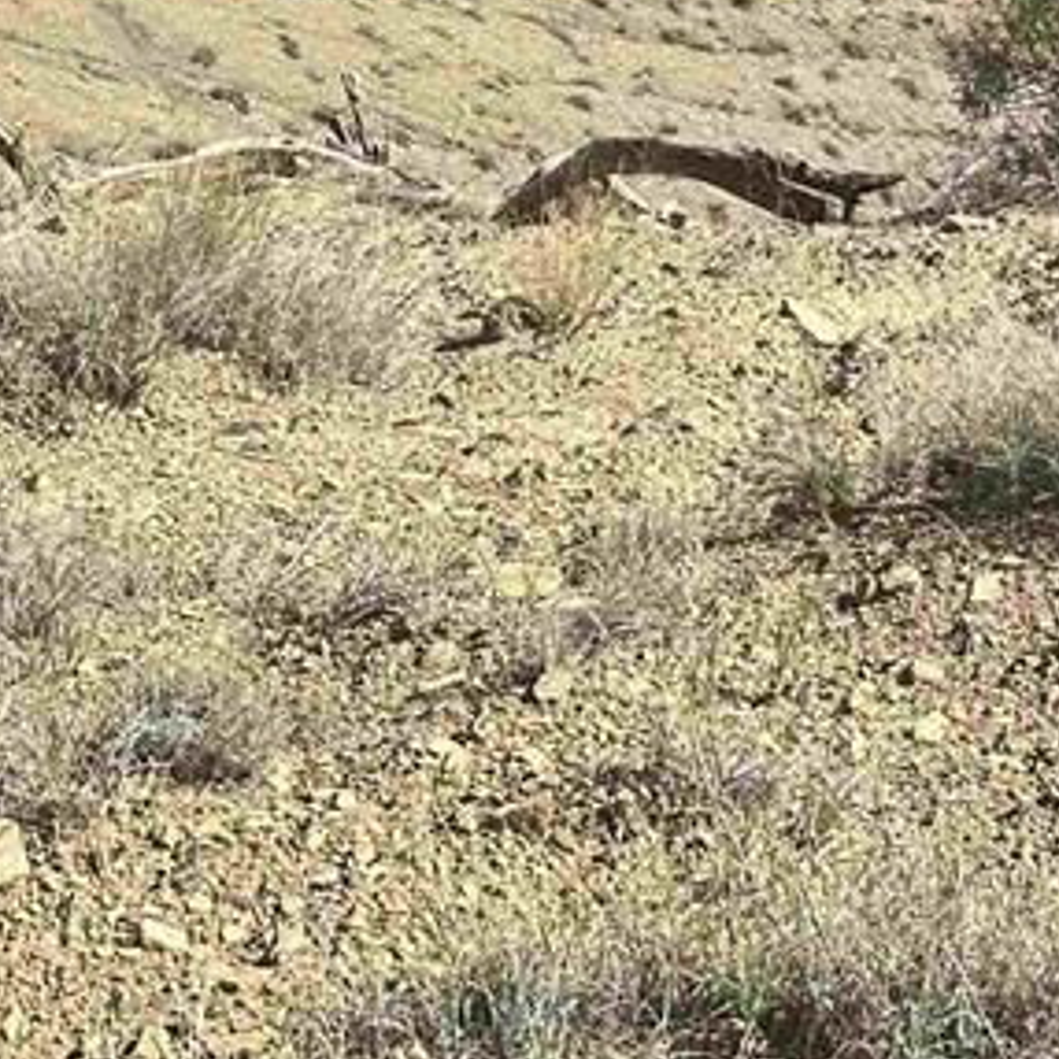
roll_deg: -0.5
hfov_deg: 20.7
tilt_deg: -23.5
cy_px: -352
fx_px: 2630
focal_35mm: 76
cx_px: 1389
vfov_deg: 20.6
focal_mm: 6.86
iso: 80
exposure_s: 1/2809
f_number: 1.78
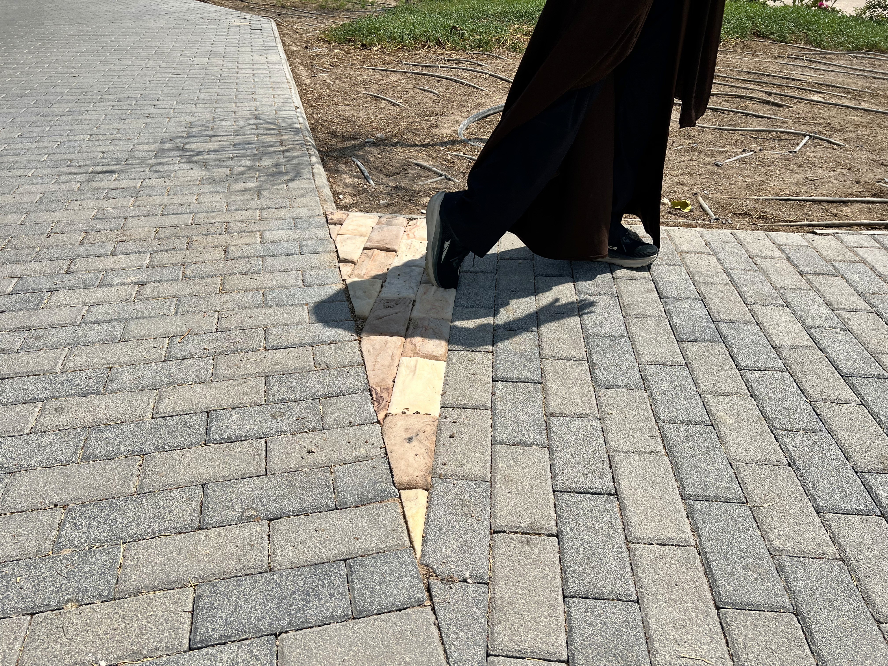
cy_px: 333
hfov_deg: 67.3
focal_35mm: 26
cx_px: 444
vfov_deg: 53.1
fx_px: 667
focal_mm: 5.7
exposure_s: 1/8000
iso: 50
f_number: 1.5
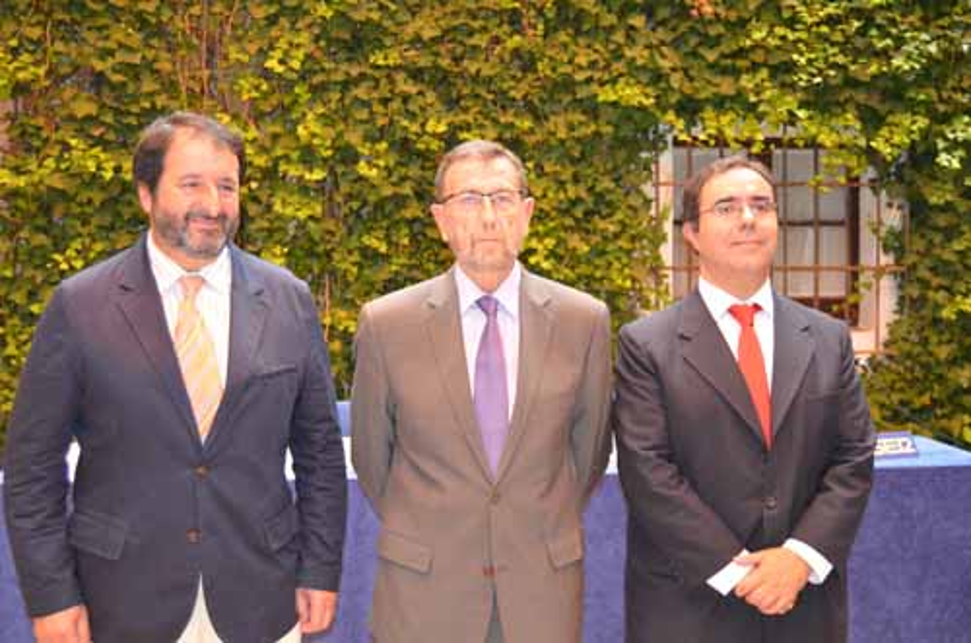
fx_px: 1130
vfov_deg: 31.7
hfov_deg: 46.5
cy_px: 322
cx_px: 486
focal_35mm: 42
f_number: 4
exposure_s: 1/60
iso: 1100
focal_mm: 28
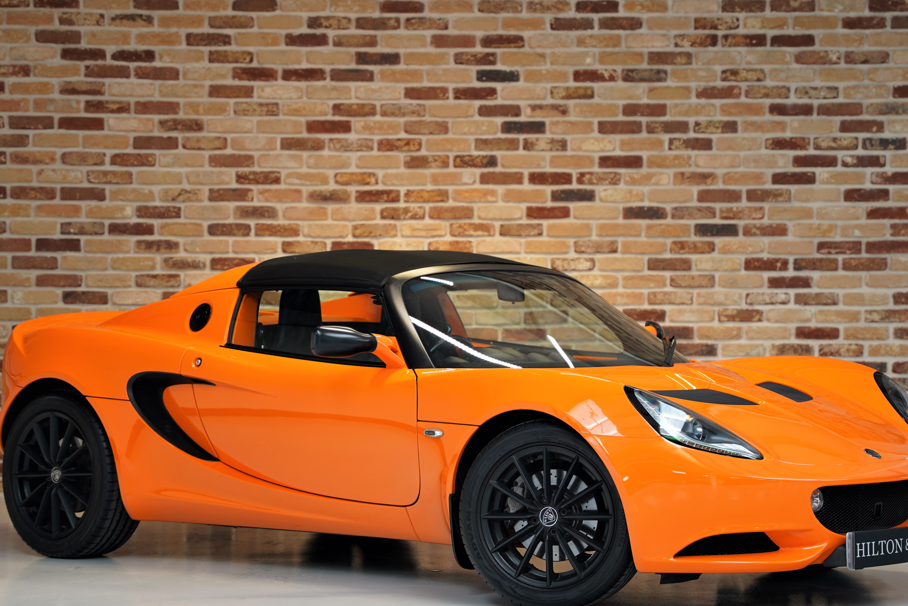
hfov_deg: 21.5
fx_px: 2396
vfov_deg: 14.4
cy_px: 348
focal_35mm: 95
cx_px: 470
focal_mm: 70
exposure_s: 1/40
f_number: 2.8
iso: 100
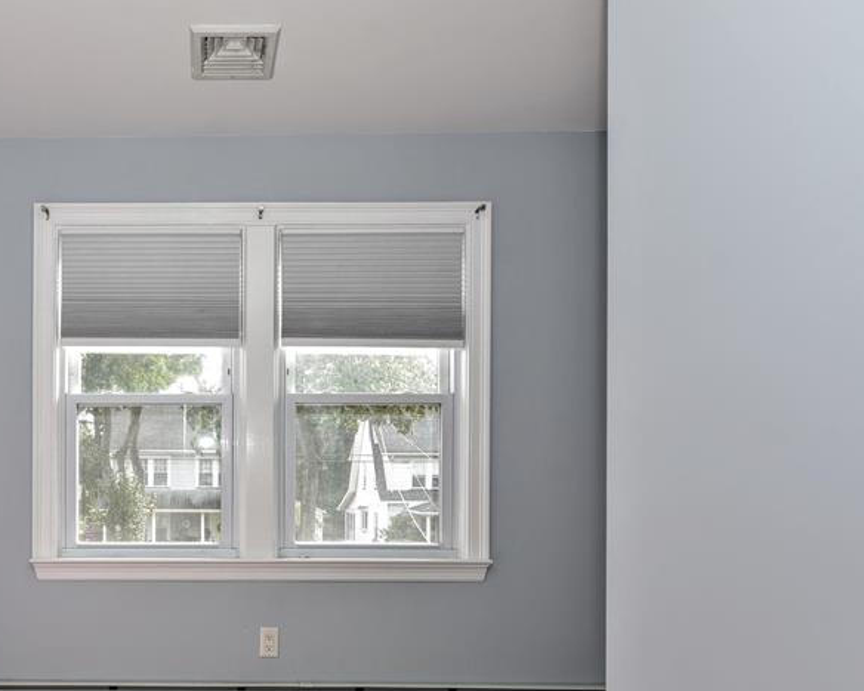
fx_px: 716
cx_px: 192
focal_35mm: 28
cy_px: 477
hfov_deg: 58.2
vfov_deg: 50.3
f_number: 5.6
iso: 320
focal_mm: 17
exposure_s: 1/125
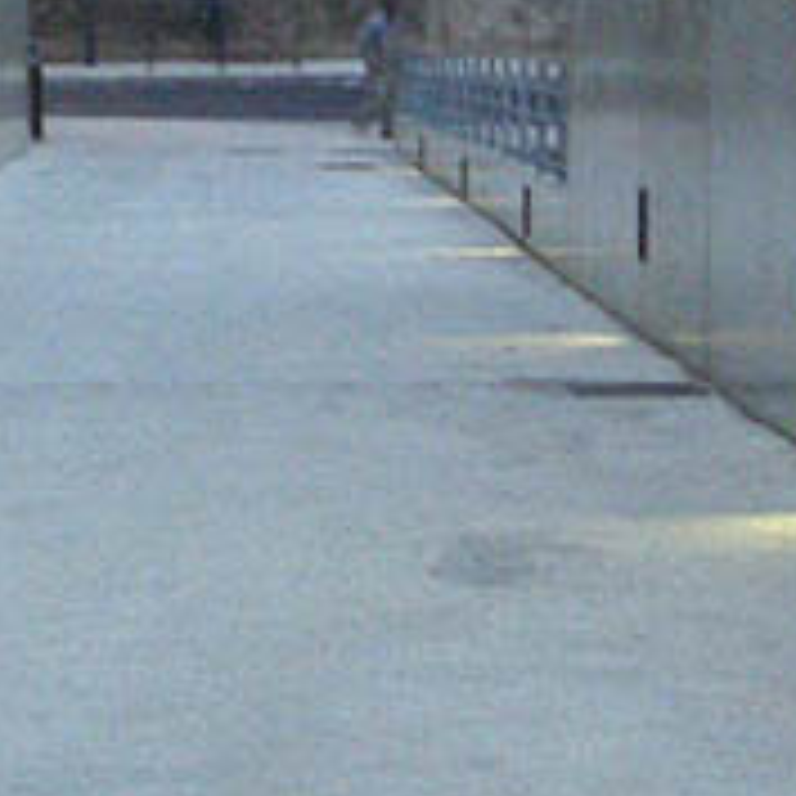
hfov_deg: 12.5
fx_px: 3642
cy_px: 148
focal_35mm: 140
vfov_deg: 12.4
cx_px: 351
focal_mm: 5.8
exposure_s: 1/20
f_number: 2.6
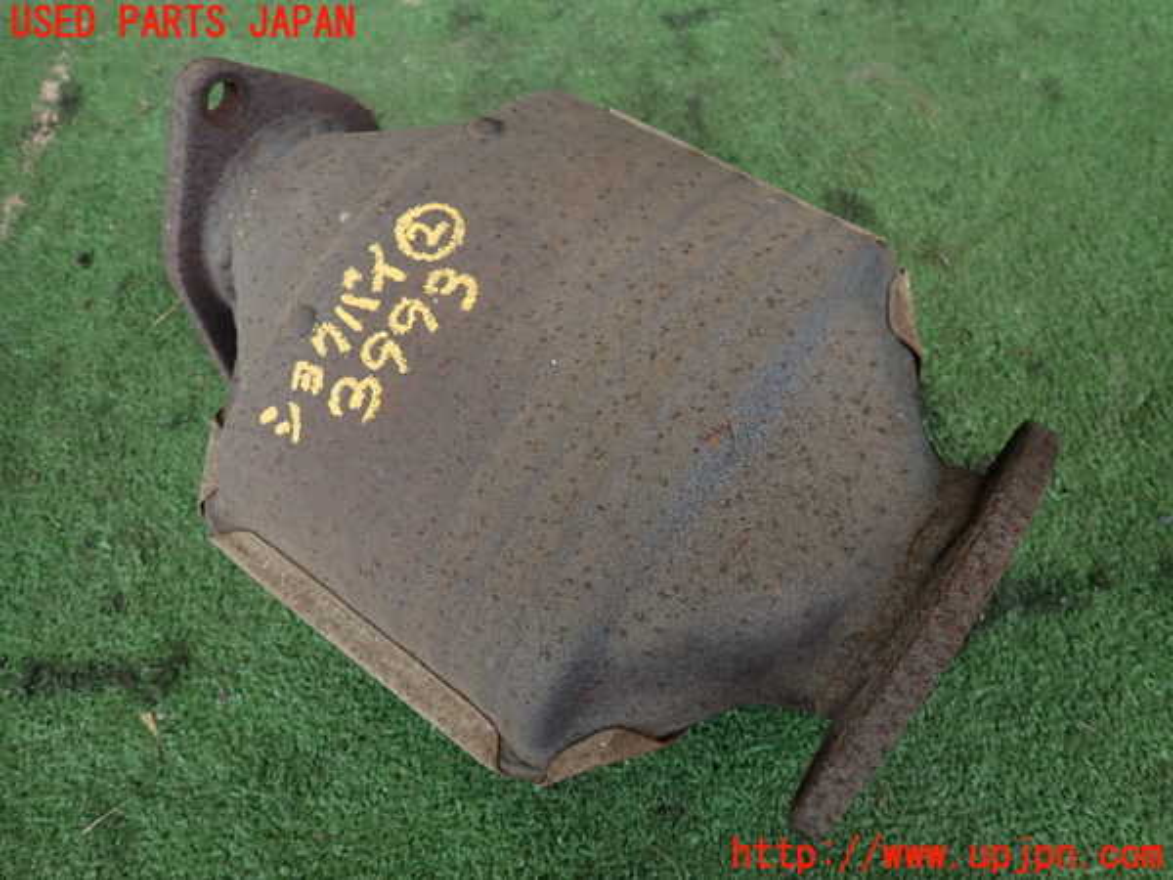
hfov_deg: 69.4
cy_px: 440
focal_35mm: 25
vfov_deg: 54.9
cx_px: 586
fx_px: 847
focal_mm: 4.5
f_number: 2
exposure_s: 1/100
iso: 100
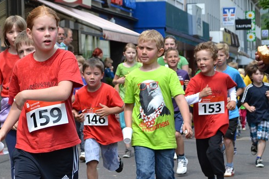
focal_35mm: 139
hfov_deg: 14.6
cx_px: 26
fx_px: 1039
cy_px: 71
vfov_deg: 9.9
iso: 400
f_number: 5.3
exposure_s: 1/640
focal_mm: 46
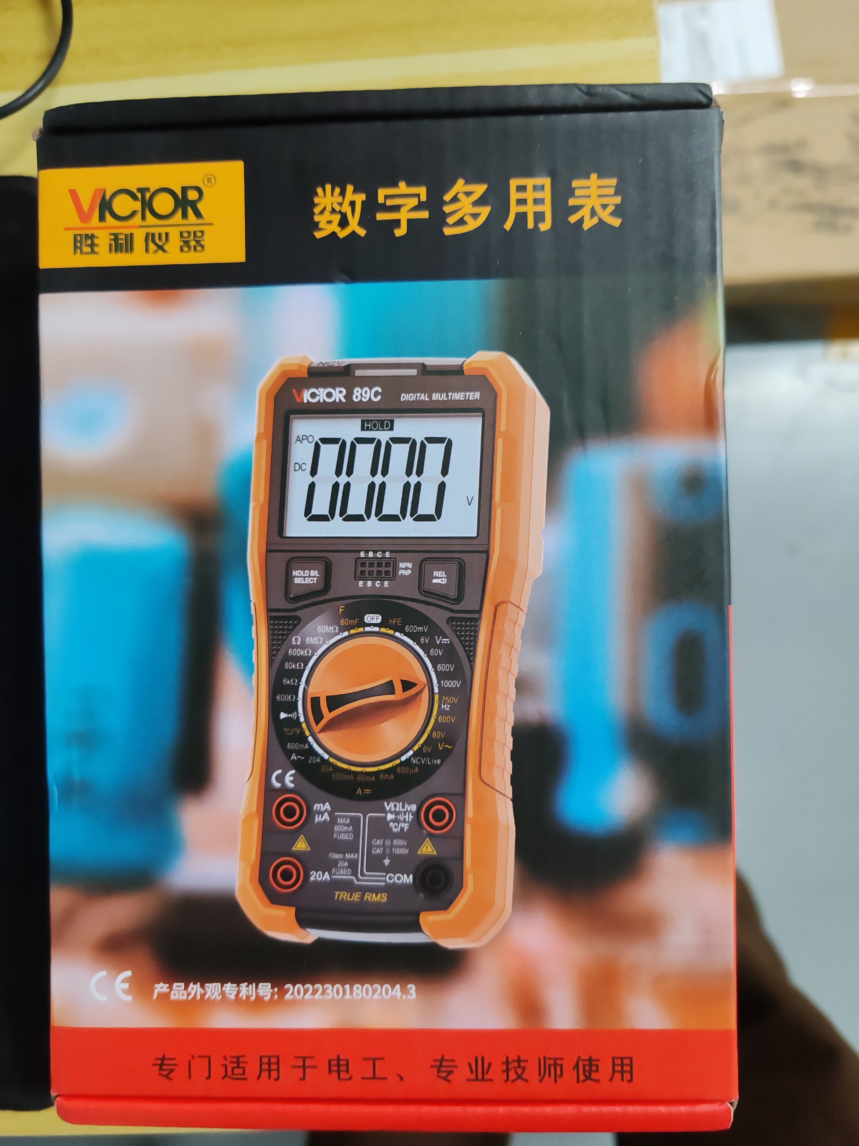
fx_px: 893
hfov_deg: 51.4
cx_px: 430
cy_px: 573
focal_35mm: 27
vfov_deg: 65.3
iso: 2000
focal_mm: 6.12
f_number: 1.9
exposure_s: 1/50
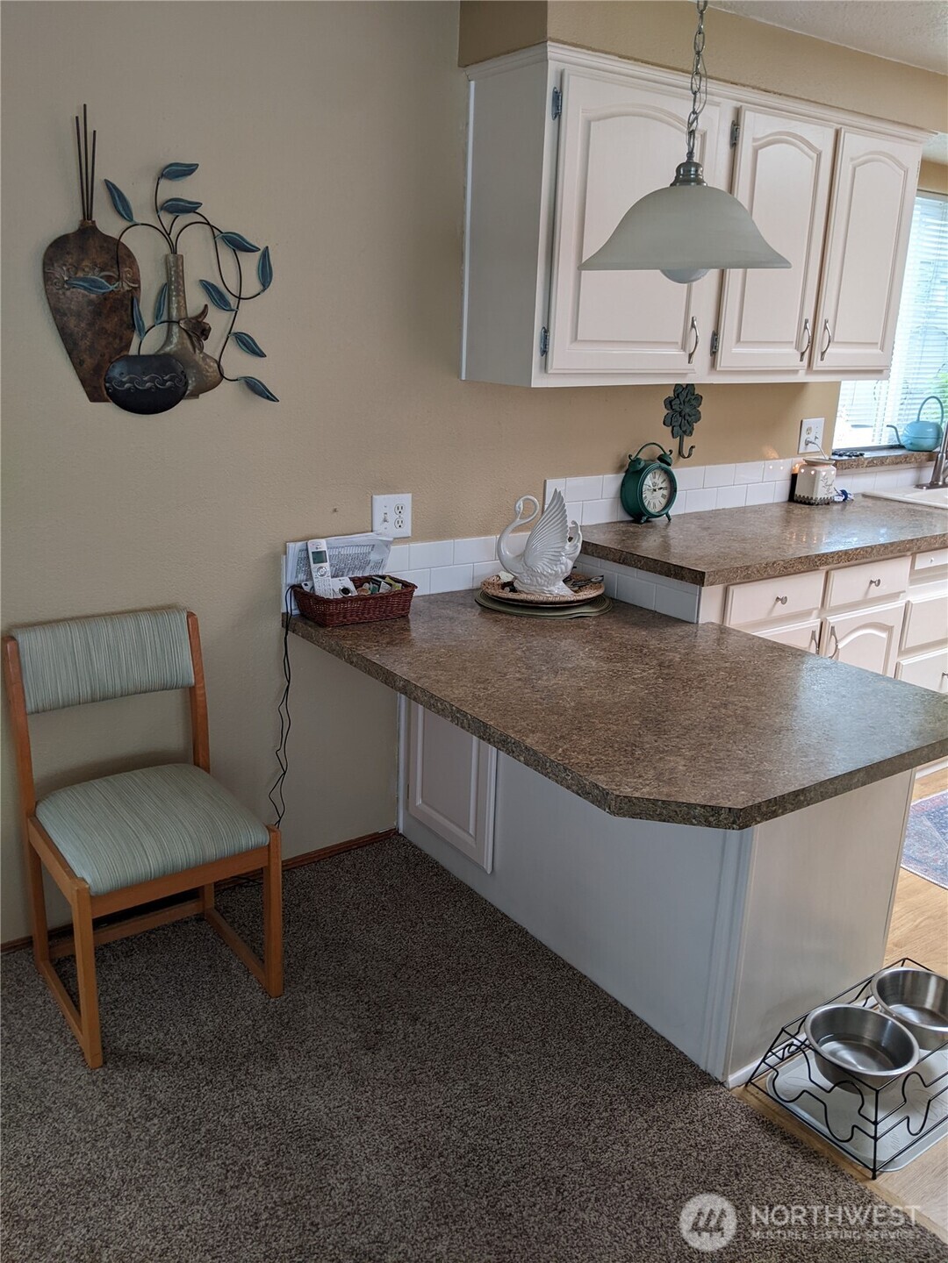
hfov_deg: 51.4
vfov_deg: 65.3
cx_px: 474
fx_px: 986
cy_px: 632
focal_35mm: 27
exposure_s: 1/24
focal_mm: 4.44
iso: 48
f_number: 1.8
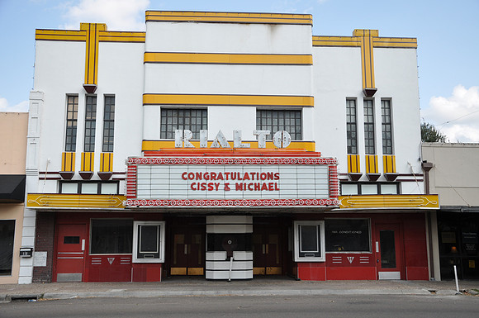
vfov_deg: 35.4
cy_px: 159
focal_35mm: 38
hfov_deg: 51.3
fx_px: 498
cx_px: 240
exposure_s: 1/160
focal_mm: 25
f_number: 6.3
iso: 200
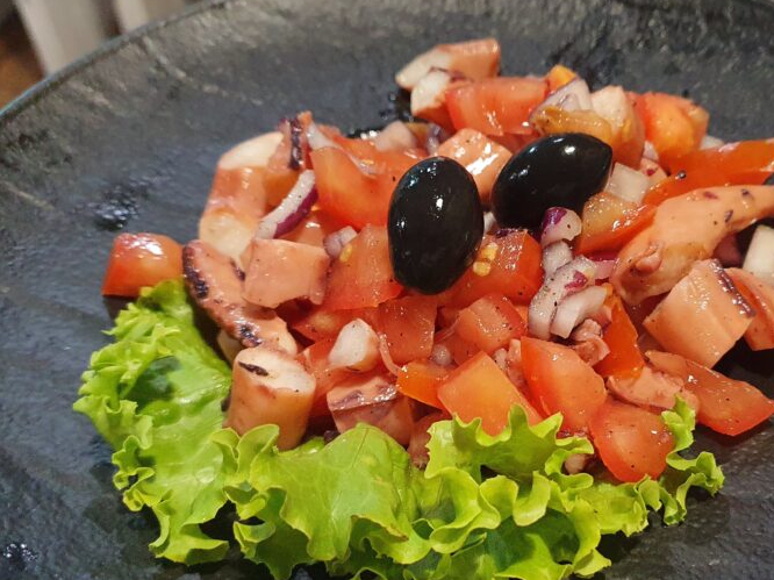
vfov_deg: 35.6
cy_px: 379
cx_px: 482
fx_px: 894
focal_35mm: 40
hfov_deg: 46.4
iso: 320
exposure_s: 1/50
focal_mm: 4.32
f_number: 1.5
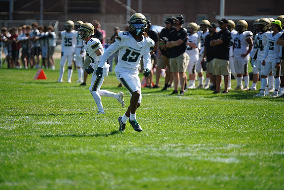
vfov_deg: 5.2
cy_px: 95
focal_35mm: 263
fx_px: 2075
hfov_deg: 7.8
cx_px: 142
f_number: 2.8
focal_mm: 261
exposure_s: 1/4000
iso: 400
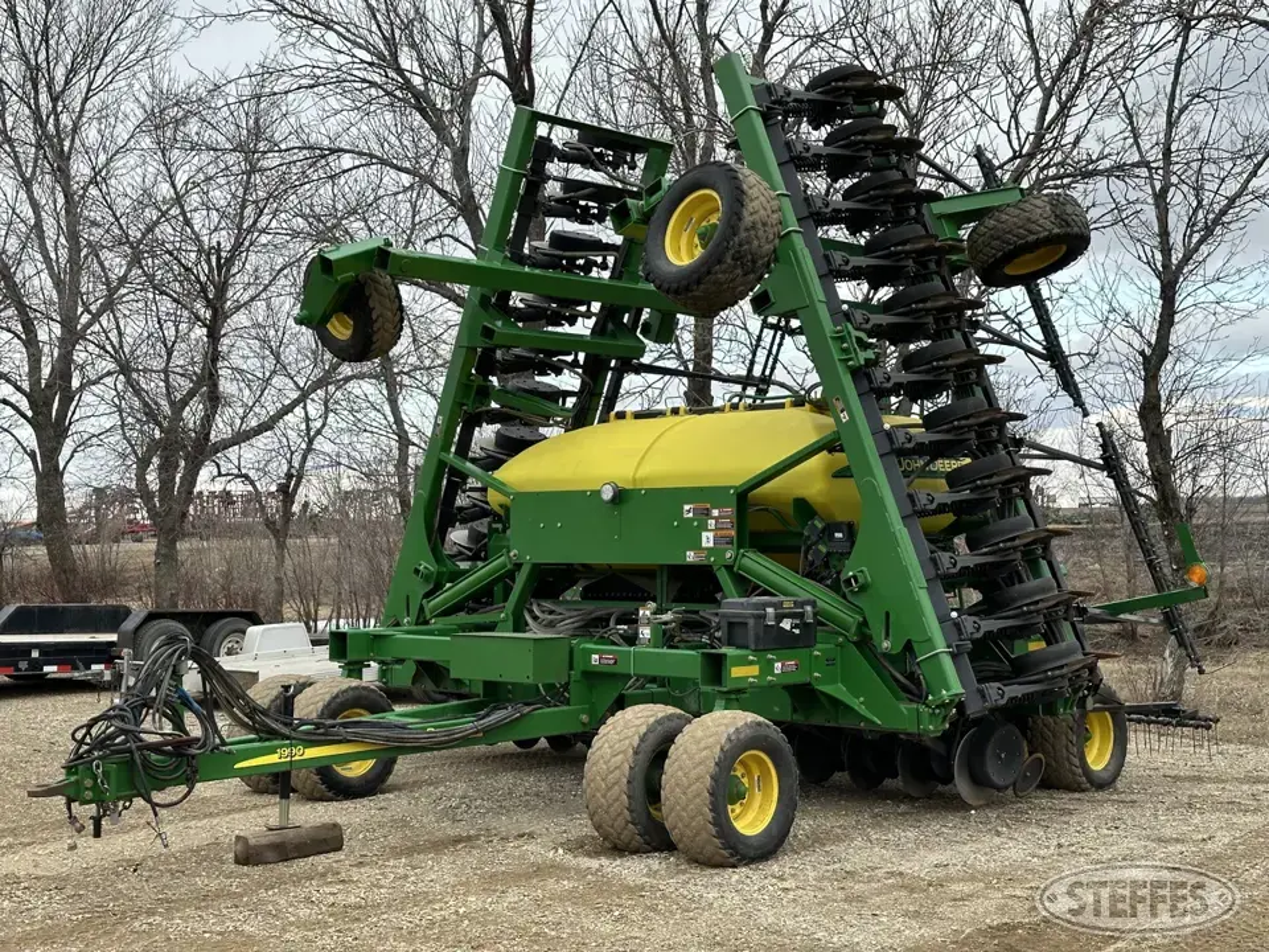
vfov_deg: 30.3
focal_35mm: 48
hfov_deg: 39.7
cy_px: 476
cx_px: 634
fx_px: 1760
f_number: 1.78
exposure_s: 1/785
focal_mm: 6.86
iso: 64
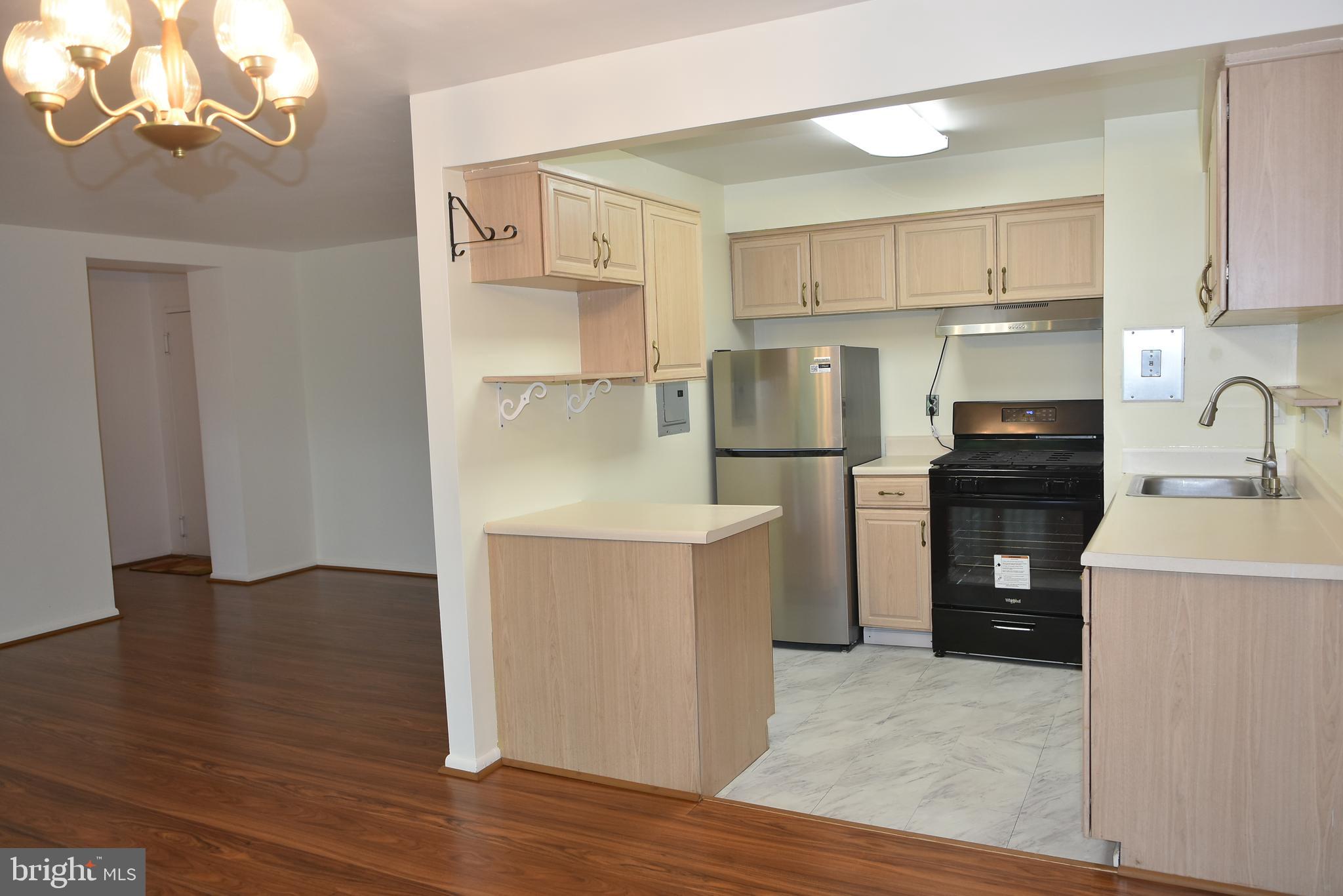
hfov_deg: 70.4
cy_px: 448
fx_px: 951
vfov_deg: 50.4
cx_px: 672
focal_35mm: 26
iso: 320
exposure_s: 1/60
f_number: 3.5
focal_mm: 17
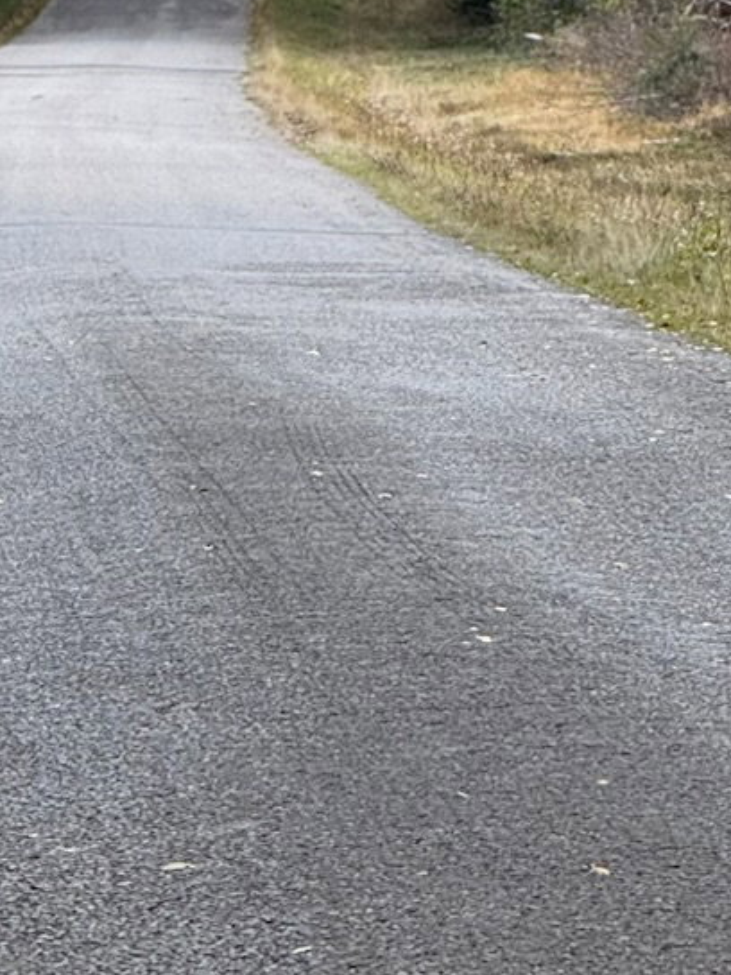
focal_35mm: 452
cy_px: -57
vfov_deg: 4.4
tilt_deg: +0.1
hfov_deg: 3.3
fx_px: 12727
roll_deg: +0.4
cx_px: 43
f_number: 2.8
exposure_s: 1/467
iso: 64
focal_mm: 15.66
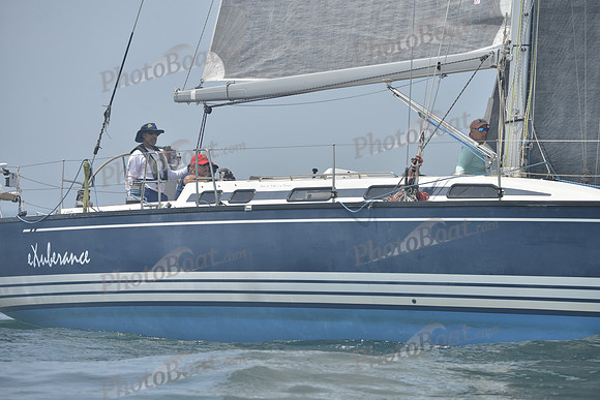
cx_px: 300
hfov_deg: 7.4
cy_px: 200
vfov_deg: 4.9
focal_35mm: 280
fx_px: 4668
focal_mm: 280
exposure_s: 1/1000
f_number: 8
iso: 280
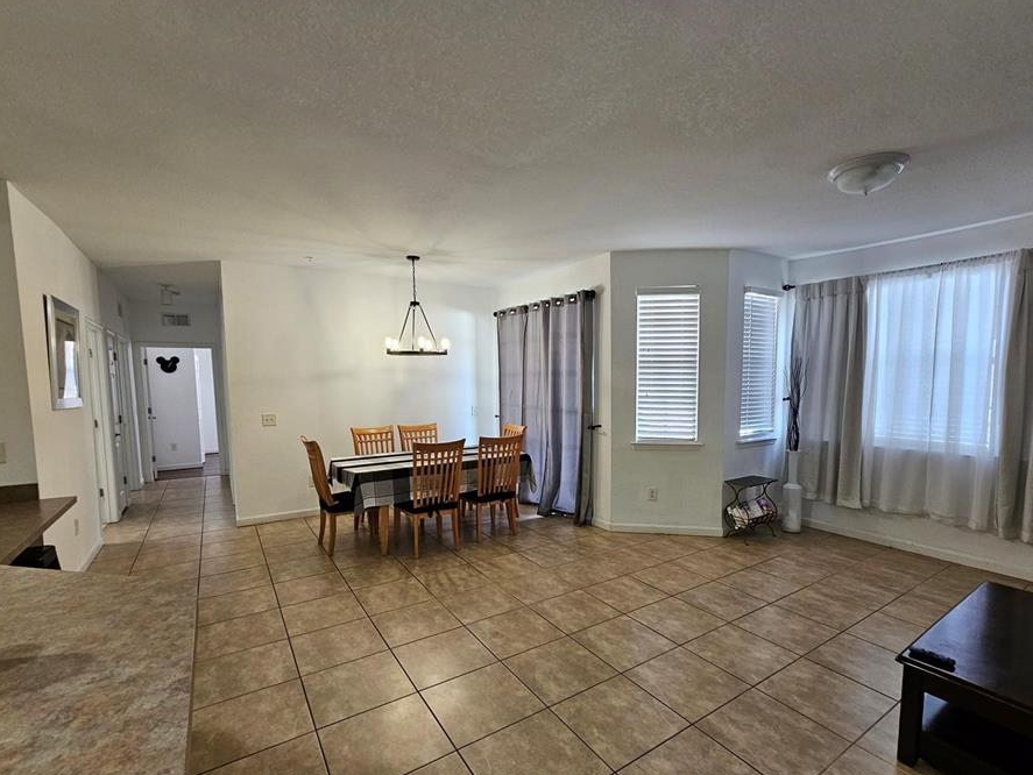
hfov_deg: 98.0
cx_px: 549
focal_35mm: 15
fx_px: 448
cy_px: 415
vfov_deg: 81.7
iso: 160
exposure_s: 1/60
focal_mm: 2.2
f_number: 2.2
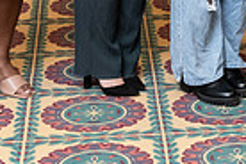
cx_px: 248
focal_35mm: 202
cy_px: -168
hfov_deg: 10.1
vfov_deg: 6.6
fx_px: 1380
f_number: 4.5
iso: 2000
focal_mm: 48
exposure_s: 1/200
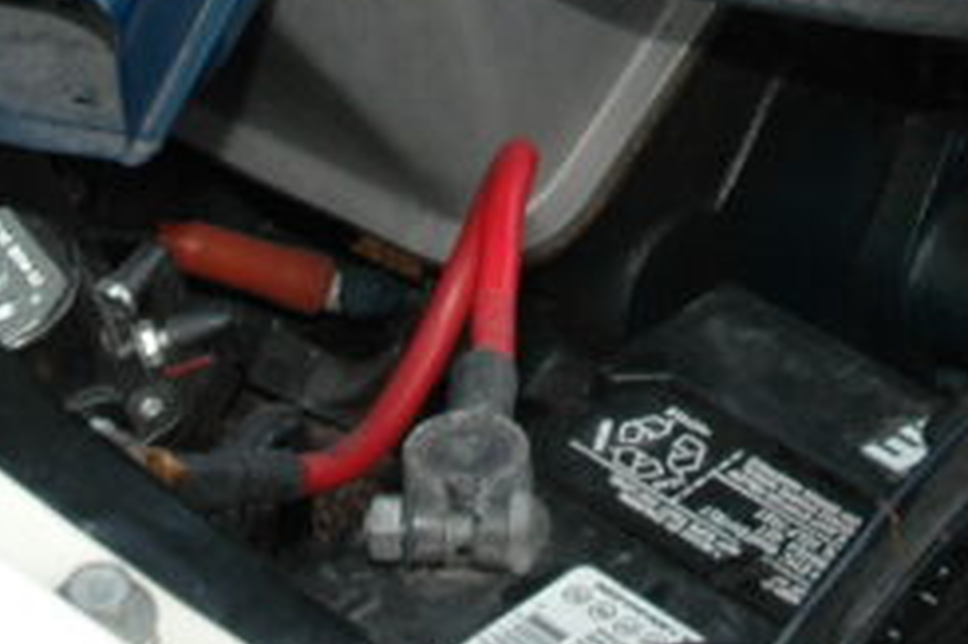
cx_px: 589
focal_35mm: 182
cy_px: -610
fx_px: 4893
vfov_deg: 7.3
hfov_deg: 11.3
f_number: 5.6
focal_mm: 29
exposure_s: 1/125
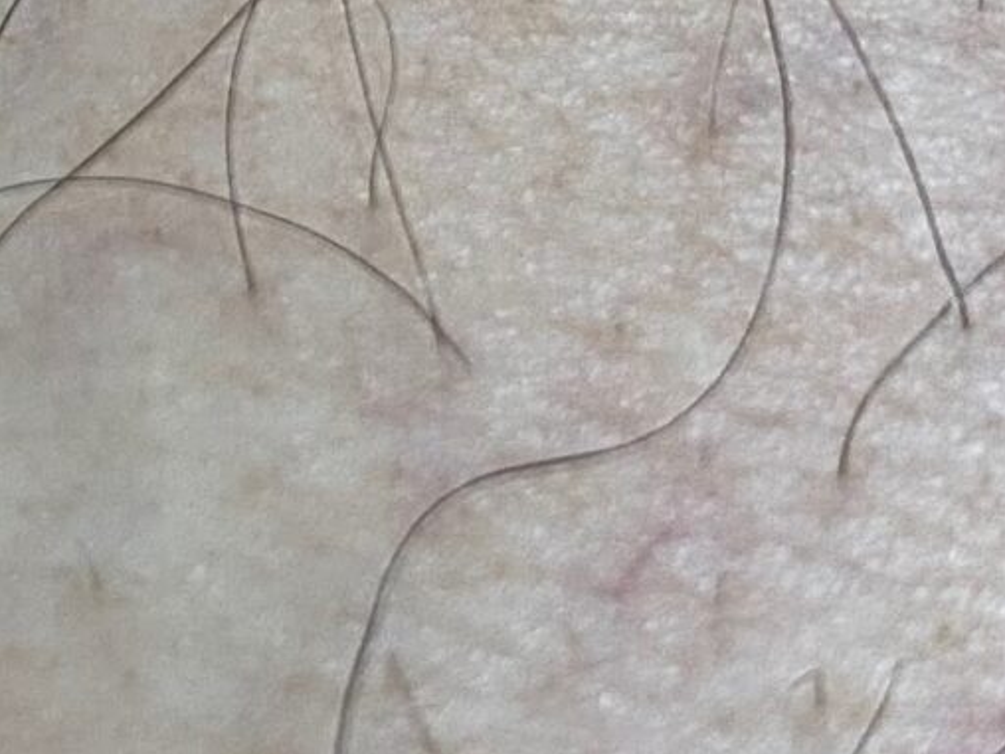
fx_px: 3803
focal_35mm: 131
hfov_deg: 14.6
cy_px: -321
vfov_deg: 11.0
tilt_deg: -66.6
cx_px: -160
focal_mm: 4.25
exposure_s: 1/50
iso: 200
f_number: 1.8
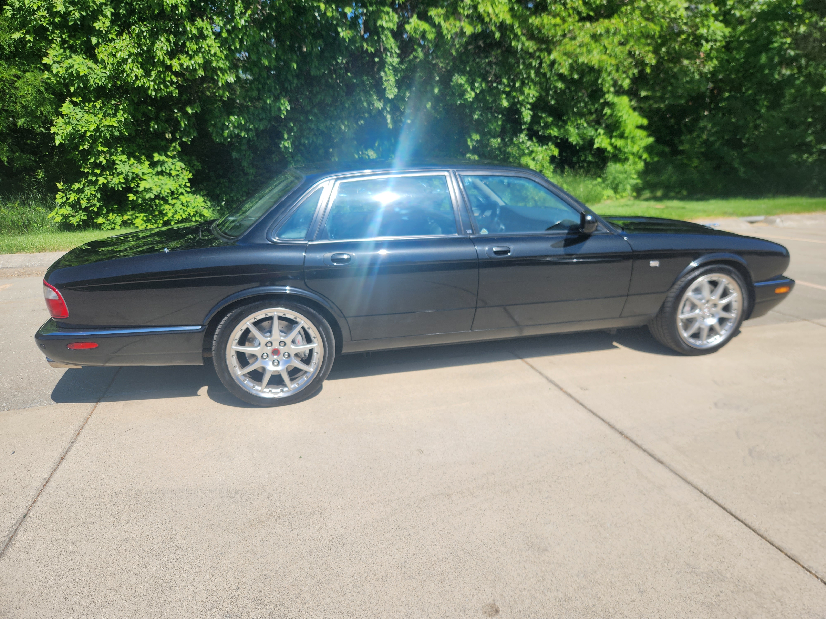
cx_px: 413
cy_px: 310
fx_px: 549
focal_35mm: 23
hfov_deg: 73.9
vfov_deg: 58.9
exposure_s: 1/1889
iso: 20
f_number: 1.8
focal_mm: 5.4
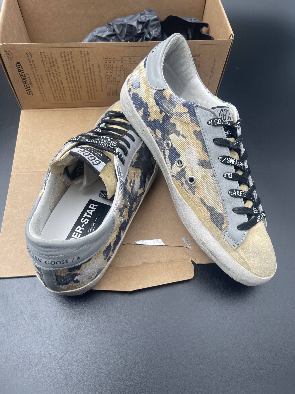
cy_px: 197
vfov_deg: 67.3
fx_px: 295
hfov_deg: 53.1
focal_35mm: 26
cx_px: 148
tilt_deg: -61.7
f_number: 1.6
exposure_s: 1/137
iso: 32
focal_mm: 5.1
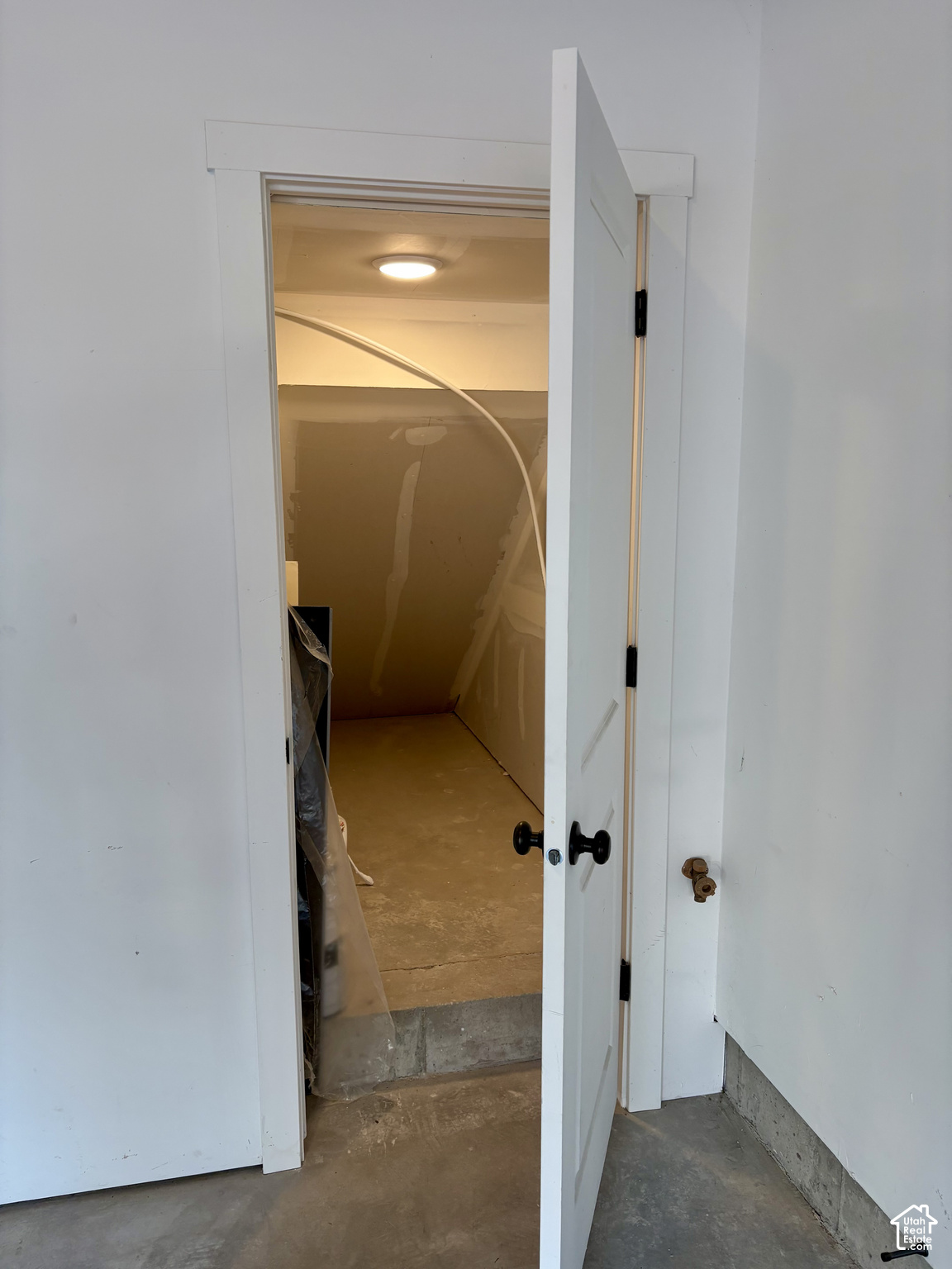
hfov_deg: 53.1
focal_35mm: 26
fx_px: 953
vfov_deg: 67.3
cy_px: 634
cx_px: 476
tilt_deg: -8.8
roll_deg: -0.8
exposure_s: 1/120
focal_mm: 5.96
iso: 80
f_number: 1.6
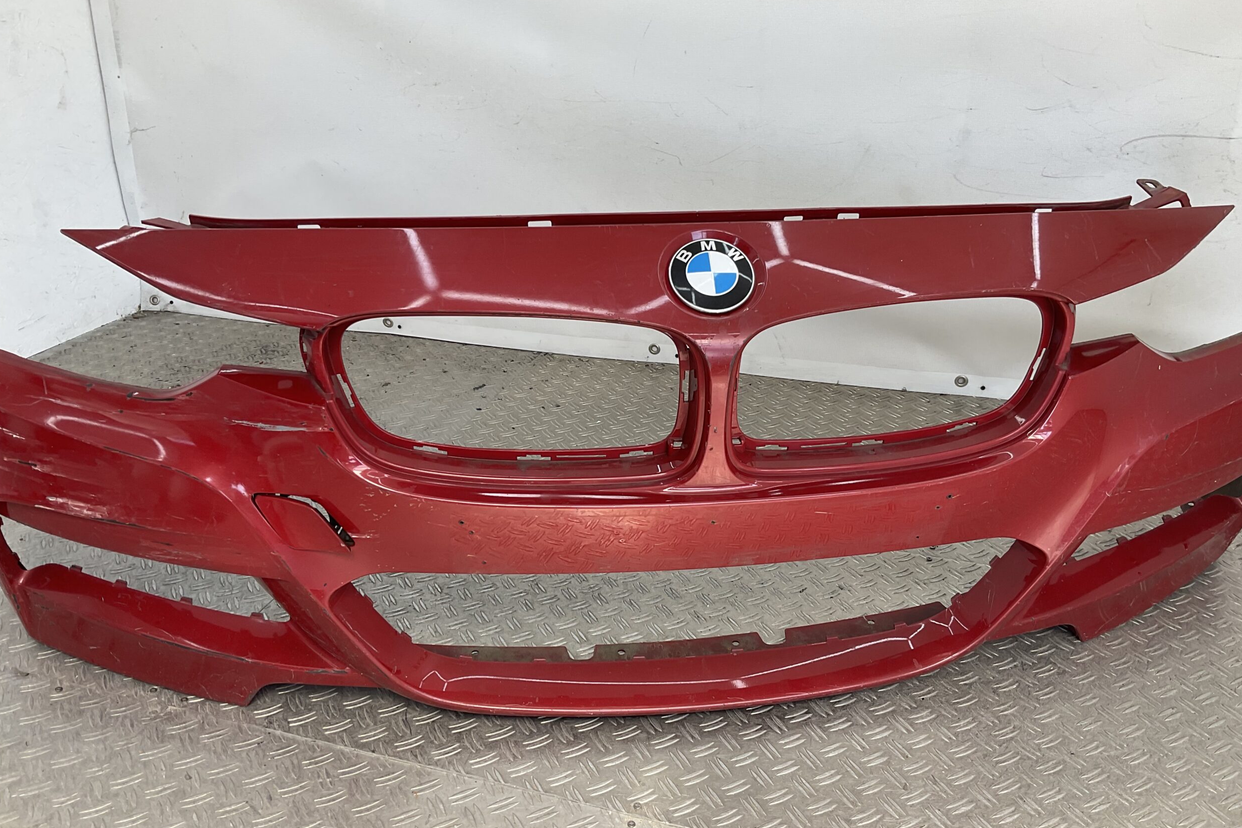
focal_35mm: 31
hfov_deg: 60.3
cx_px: 632
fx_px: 1069
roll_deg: -1.7
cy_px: 448
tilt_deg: -27.9
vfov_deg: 42.3
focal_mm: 3
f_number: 1.8
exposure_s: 1/158
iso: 16
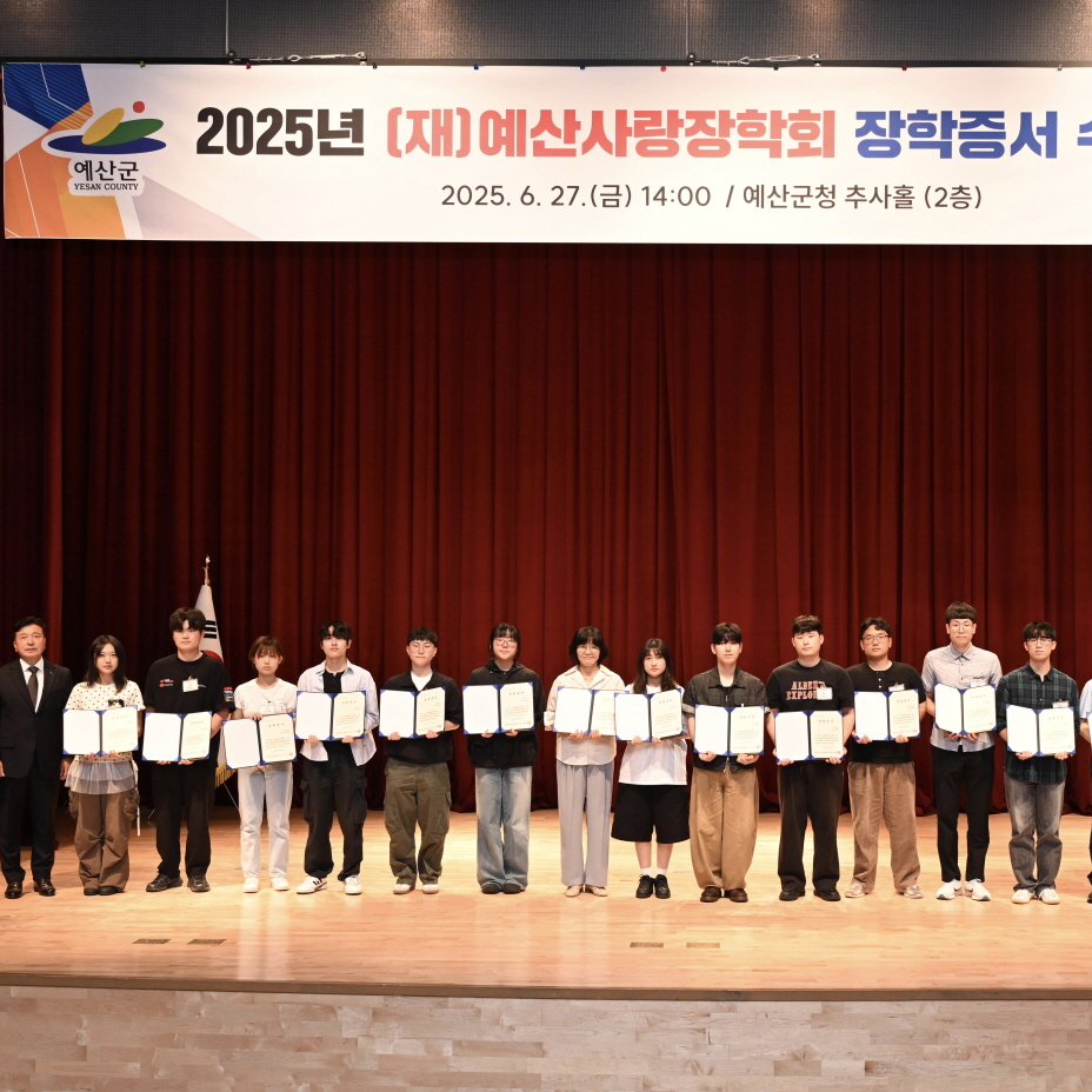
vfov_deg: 40.9
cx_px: 692
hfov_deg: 40.6
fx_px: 1463
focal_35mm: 41
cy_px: 545
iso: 1250
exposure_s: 1/200
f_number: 4
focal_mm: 32
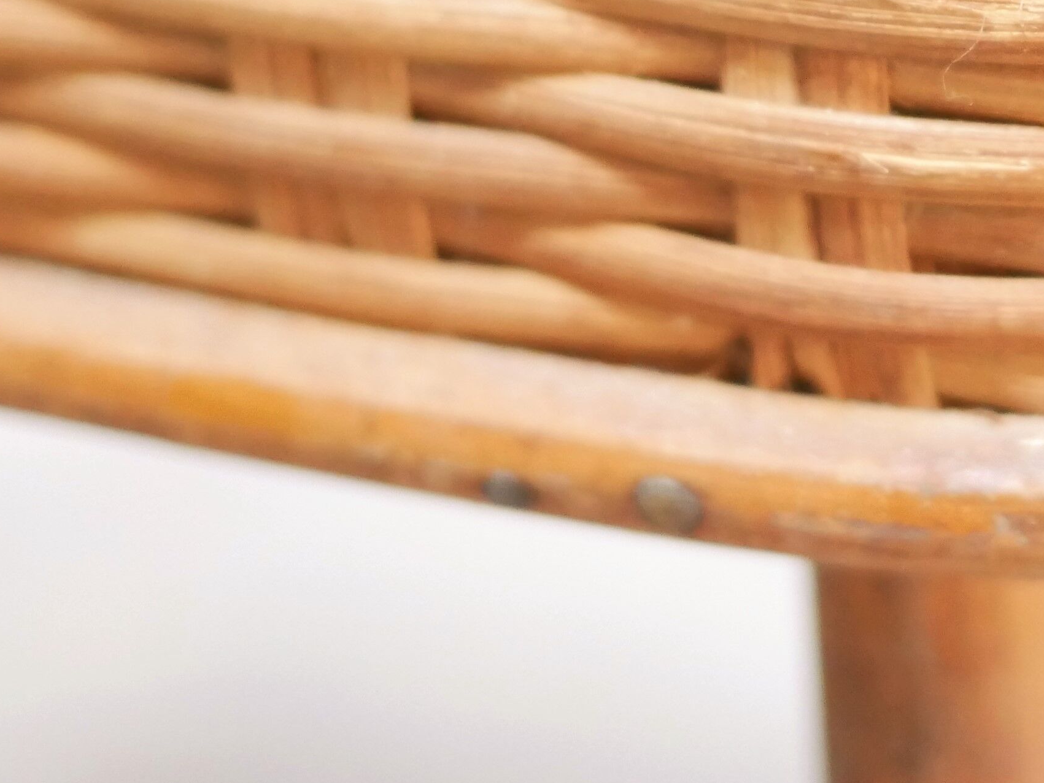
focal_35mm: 108
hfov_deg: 17.7
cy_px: -103
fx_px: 3258
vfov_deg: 13.4
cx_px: 1058
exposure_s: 1/60
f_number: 1.7
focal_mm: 20
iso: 2500
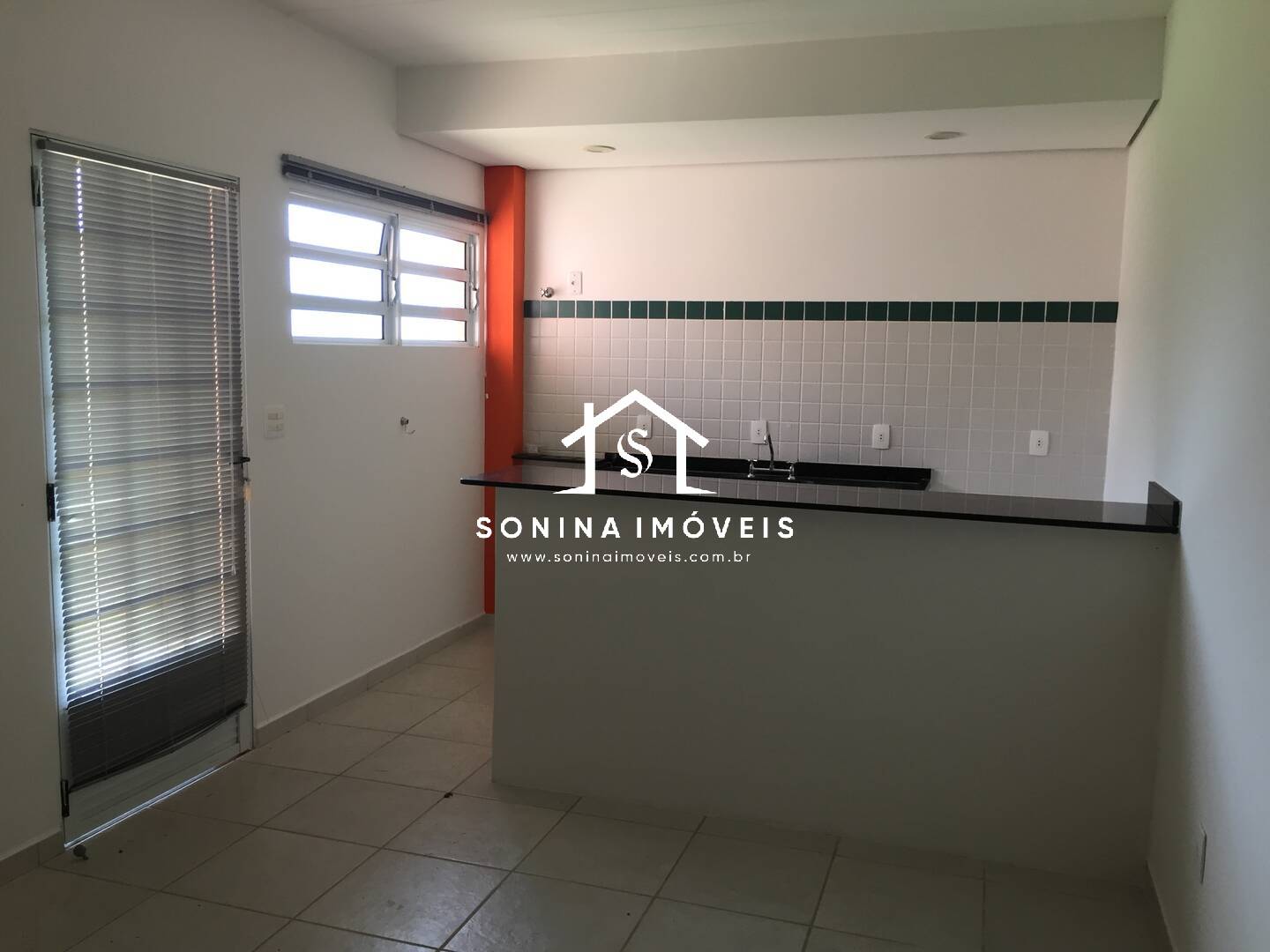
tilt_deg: -6.8
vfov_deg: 48.2
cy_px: 476
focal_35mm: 29
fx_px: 1064
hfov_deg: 61.7
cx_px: 635
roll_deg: -0.8
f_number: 2.2
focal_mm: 4.15
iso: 32
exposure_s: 1/30
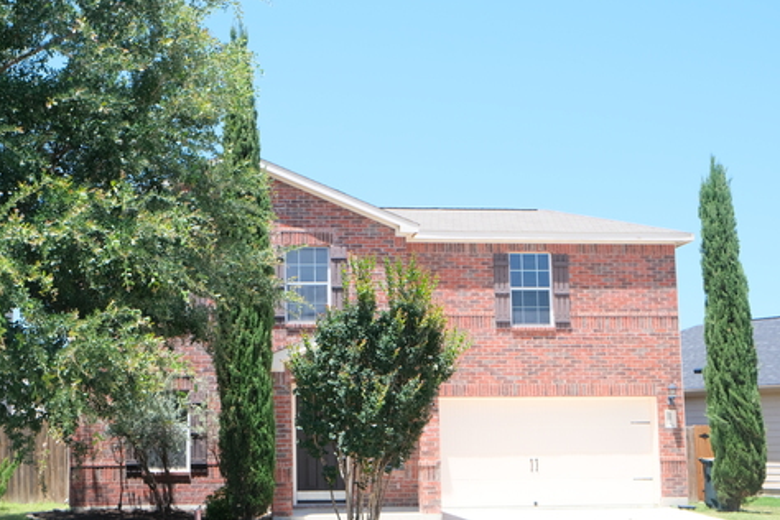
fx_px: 1170
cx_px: 270
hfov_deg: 36.5
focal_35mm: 54
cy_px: 290
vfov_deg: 25.0
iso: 320
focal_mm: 26.5
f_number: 6.4
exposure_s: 1/250
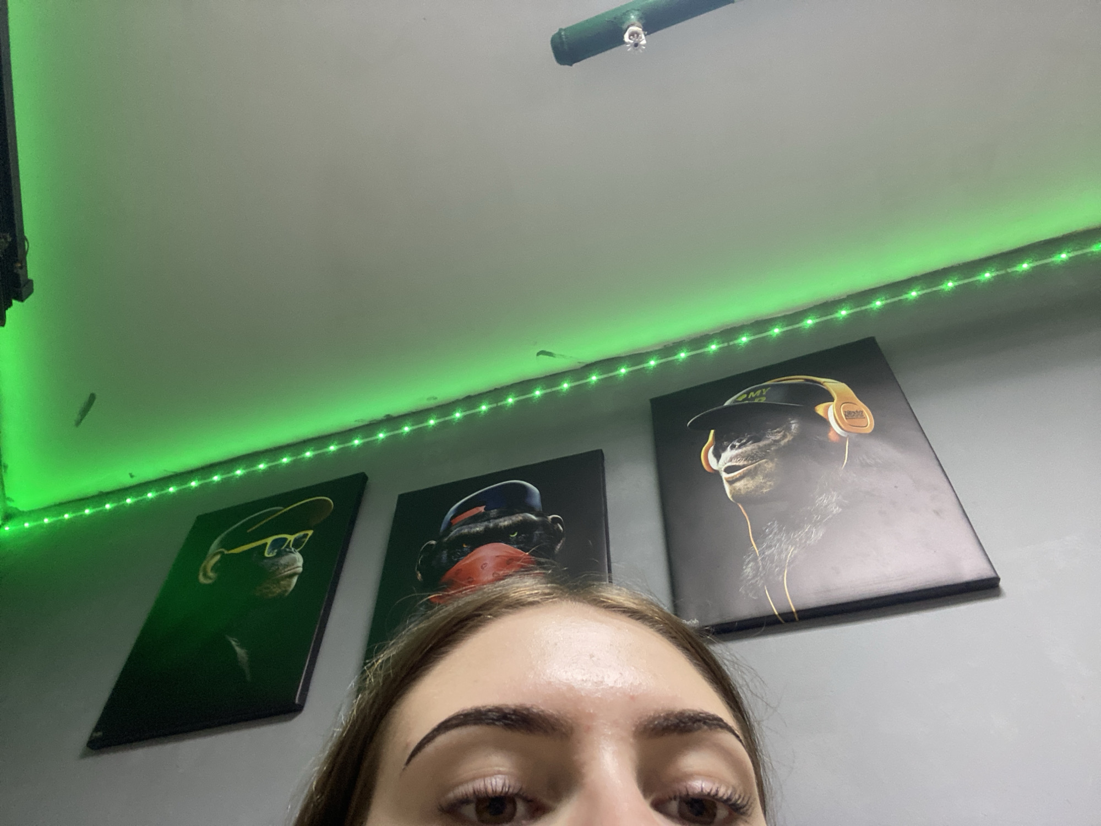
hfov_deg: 73.9
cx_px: 550
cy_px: 413
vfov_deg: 58.9
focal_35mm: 23
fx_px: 732
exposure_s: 1/33
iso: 250
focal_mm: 2.71
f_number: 2.2
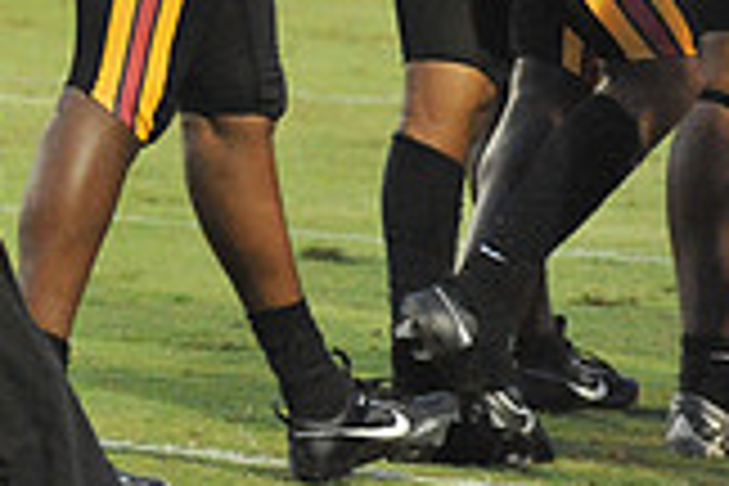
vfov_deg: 1.9
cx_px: -508
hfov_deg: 2.9
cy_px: -351
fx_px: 14498
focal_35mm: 716
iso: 6400
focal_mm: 200
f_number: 5
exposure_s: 1/250
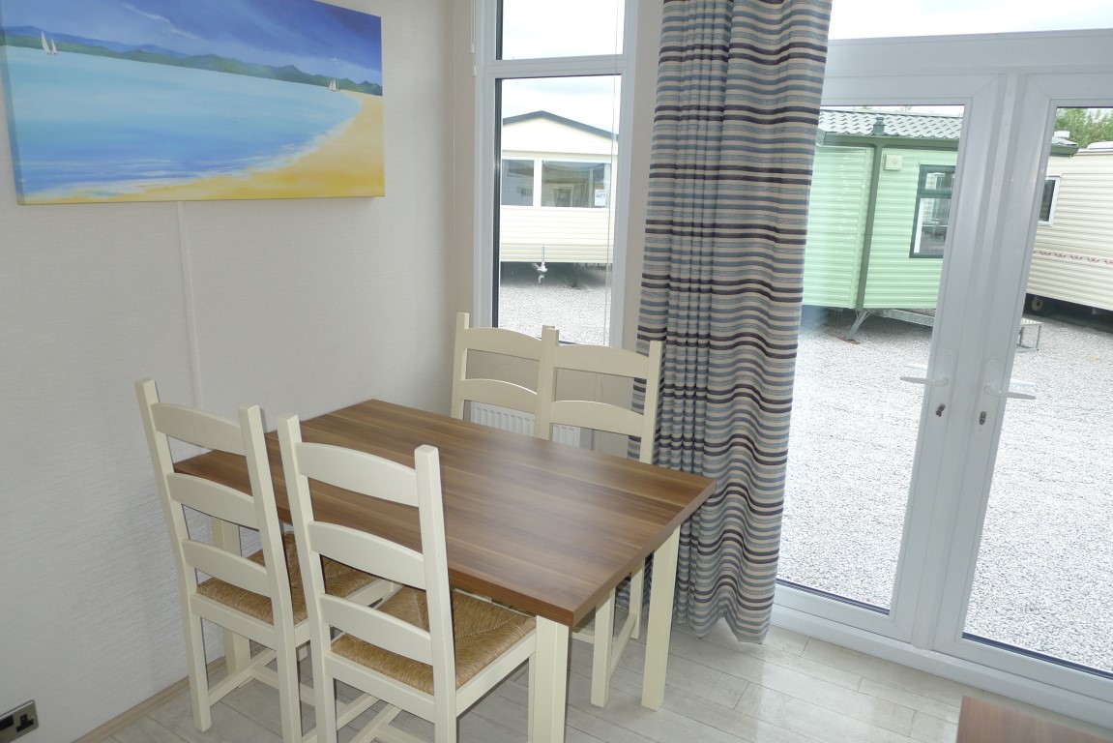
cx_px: 556
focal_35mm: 24
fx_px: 742
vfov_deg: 53.2
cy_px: 372
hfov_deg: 73.7
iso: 100
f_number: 2.5
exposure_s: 1/125
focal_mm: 5.1
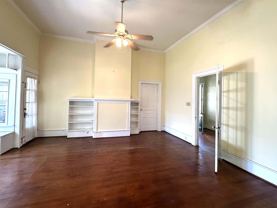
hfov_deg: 91.0
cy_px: 96
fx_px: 136
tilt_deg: +1.2
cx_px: 143
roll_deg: -1.1
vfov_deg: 74.6
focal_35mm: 17
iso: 200
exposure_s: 1/60
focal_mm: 2.22
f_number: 2.2
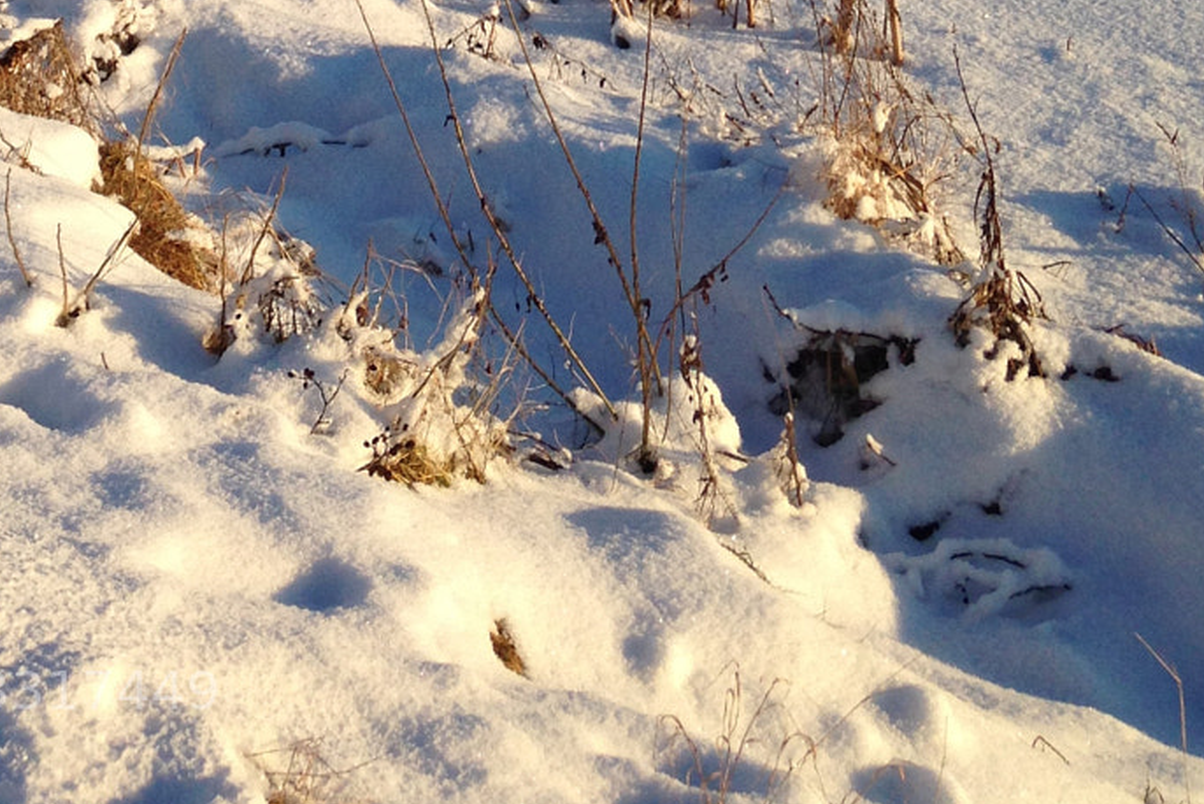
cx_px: 353
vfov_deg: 15.1
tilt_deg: -6.7
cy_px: -576
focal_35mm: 80
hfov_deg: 25.2
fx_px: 2677
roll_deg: +0.8
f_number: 2.4
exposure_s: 1/1130
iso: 50
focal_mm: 4.12
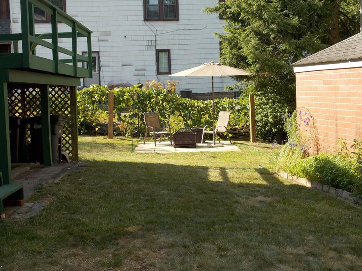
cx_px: 169
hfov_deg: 37.5
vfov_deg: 28.5
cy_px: 124
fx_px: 533
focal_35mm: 51
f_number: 3.7
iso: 80
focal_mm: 8.1
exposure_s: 1/200
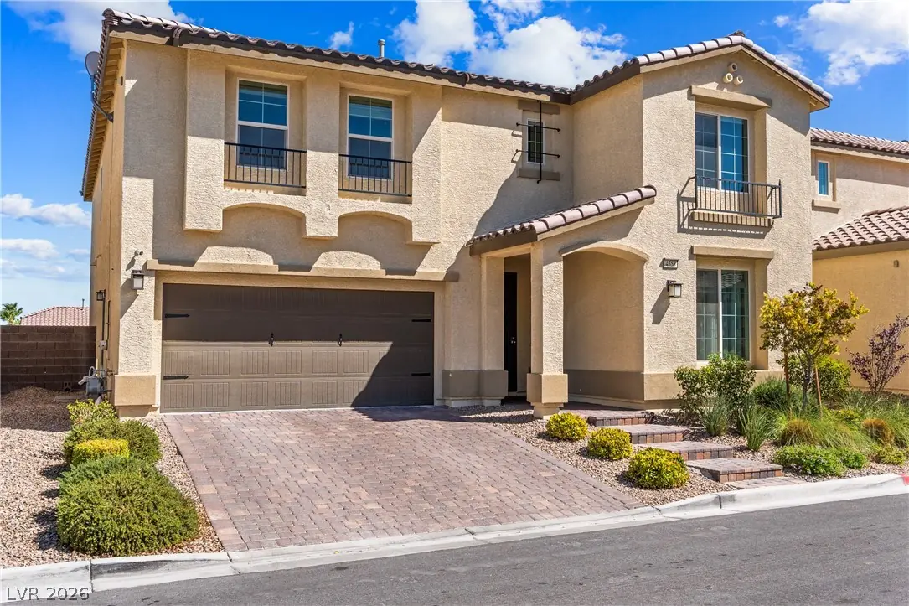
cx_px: 454
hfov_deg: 60.3
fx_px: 783
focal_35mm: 31
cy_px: 303
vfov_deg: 42.3
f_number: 9
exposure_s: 1/8000
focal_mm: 21
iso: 400
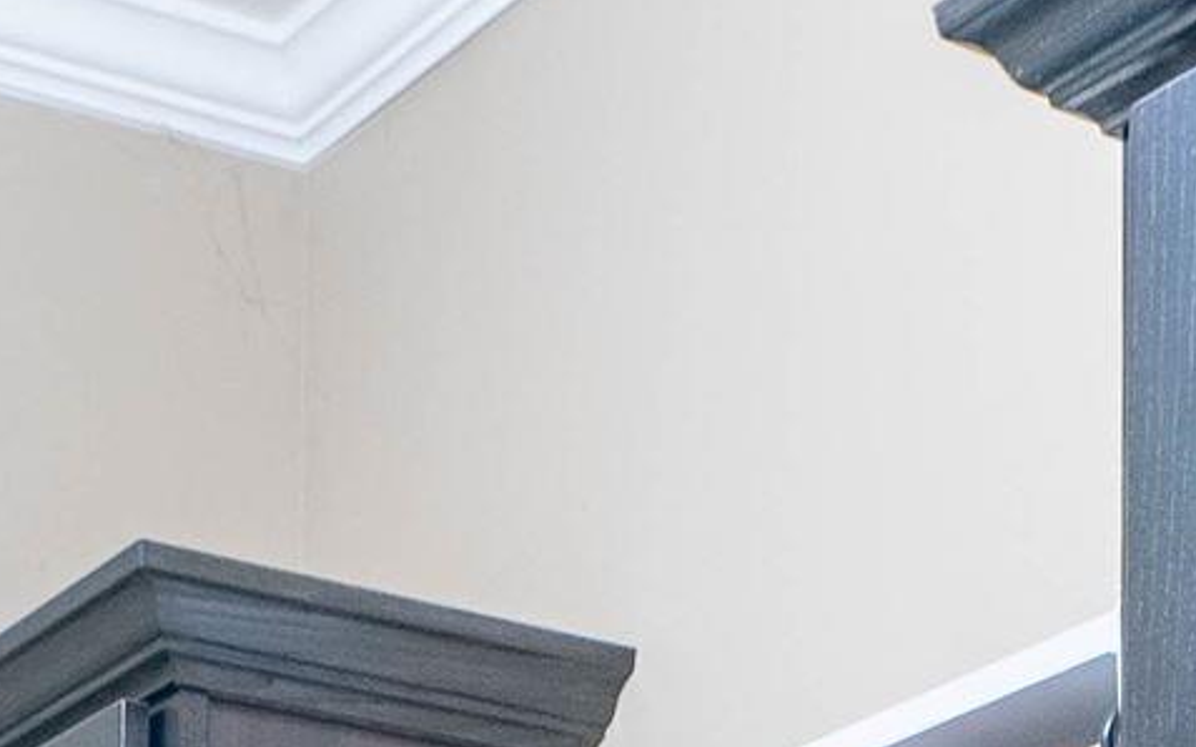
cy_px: 1894
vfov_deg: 10.4
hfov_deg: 19.7
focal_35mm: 105
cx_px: 281
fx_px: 3422
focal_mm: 16
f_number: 8
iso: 100
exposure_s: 1/40
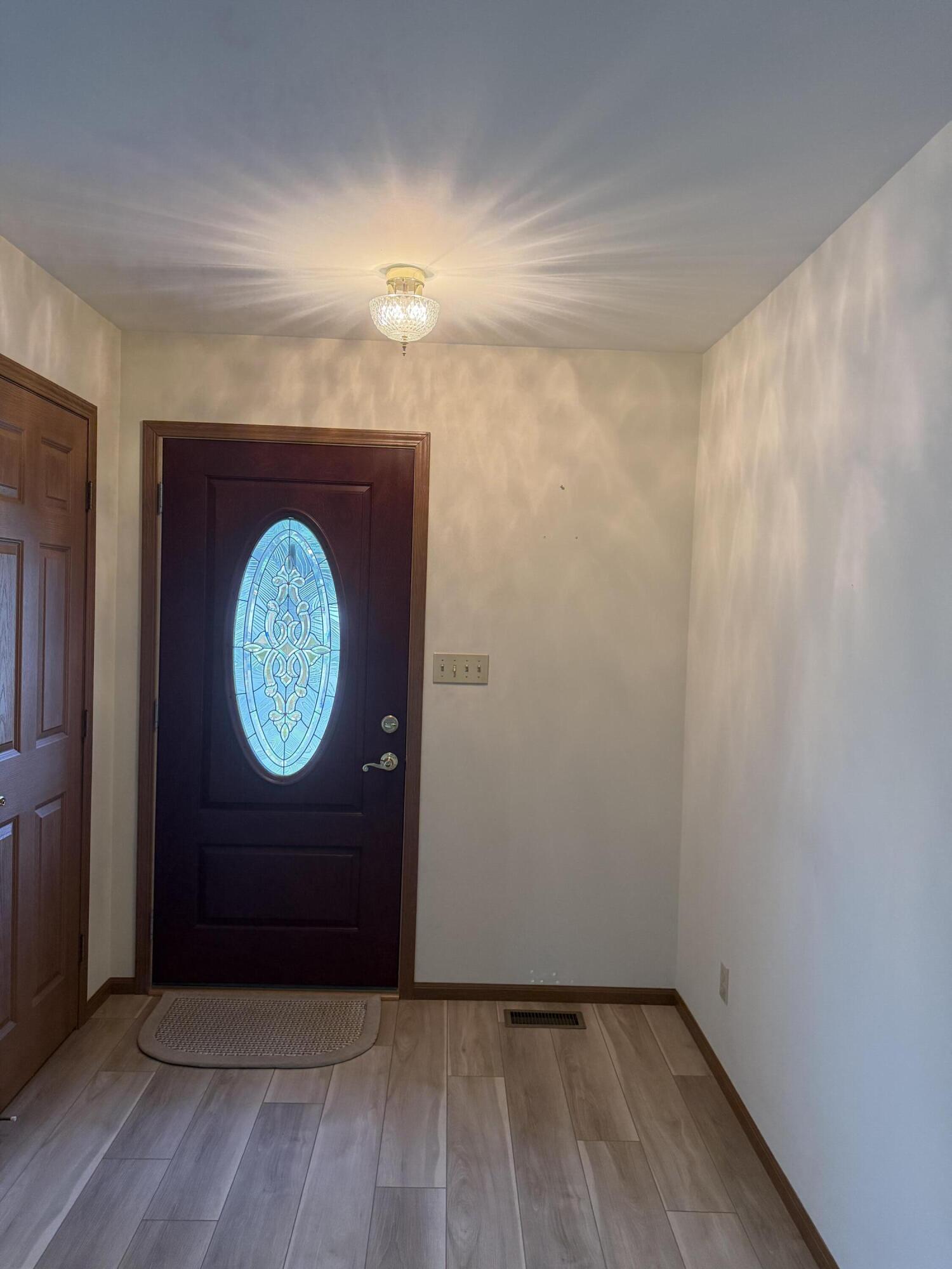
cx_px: 476
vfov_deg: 71.6
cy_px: 634
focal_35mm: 24
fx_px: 880
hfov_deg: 56.8
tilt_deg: -1.8
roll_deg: -2.7
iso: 400
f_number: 1.78
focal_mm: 6.76
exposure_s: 1/120
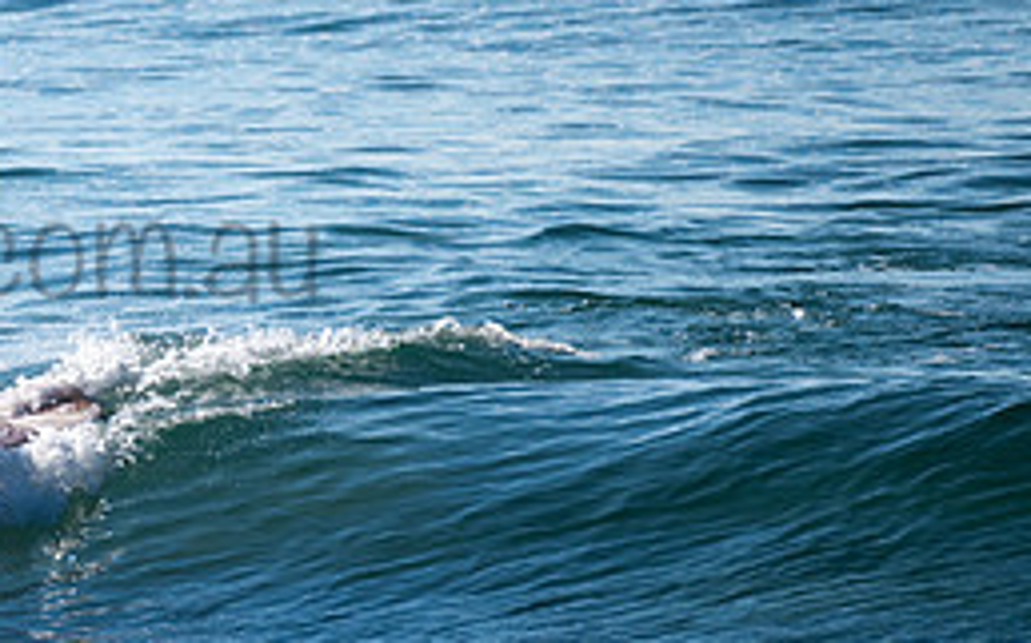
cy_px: 188
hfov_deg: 1.5
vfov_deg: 1.0
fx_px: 38478
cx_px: -78
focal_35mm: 1370
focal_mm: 500
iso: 72
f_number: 5.6
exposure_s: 1/1000
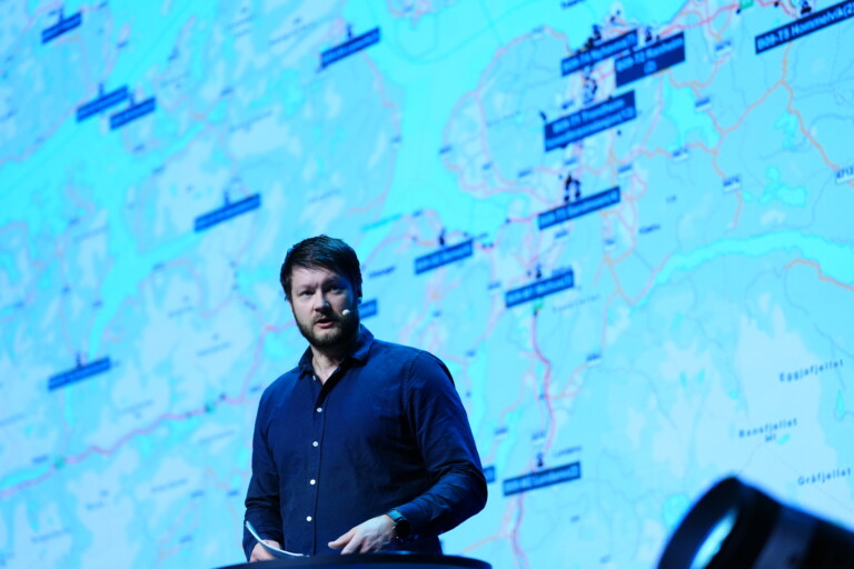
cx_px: 427
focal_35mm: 125
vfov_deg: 11.0
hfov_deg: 16.4
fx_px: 2965
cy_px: 284
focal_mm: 125
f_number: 2.8
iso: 2500
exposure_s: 1/501
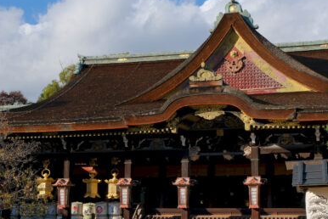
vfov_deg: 22.9
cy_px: 158
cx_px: 200
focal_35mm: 59
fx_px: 538
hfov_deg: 33.8
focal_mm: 25.4
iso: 400
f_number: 11
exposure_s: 1/250
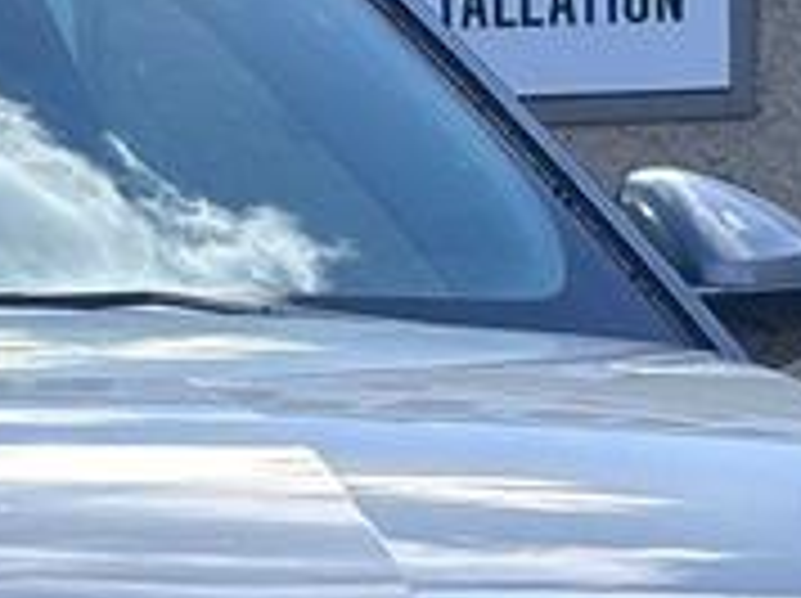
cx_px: -504
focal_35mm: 374
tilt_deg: +1.6
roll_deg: -0.1
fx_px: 8643
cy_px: 414
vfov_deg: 4.0
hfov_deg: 5.2
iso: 32
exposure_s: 1/1233
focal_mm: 5.96
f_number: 1.6
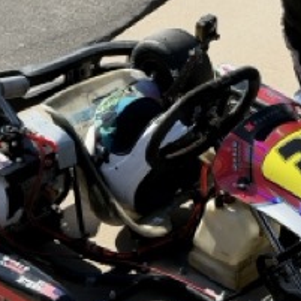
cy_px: -36
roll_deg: -1.6
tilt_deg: -22.1
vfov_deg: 12.7
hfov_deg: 12.8
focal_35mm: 135
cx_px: 258
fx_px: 1328
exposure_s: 1/3378
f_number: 1.78
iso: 64
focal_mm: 6.76
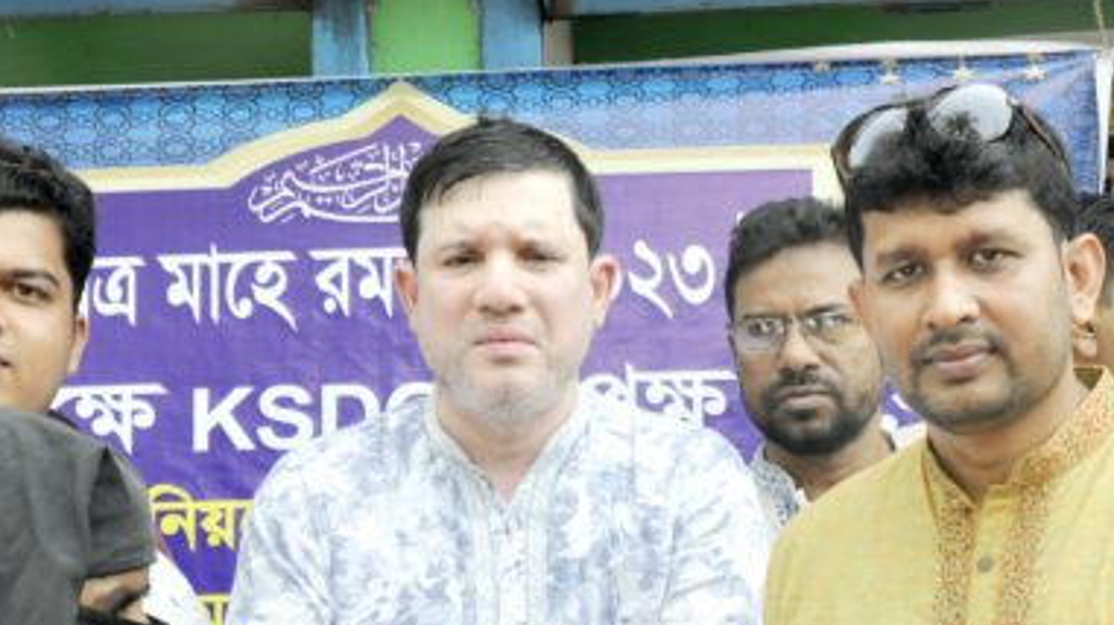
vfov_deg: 15.4
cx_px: 675
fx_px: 2244
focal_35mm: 76
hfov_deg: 27.8
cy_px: 689
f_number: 9
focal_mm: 24
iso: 200
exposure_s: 1/80
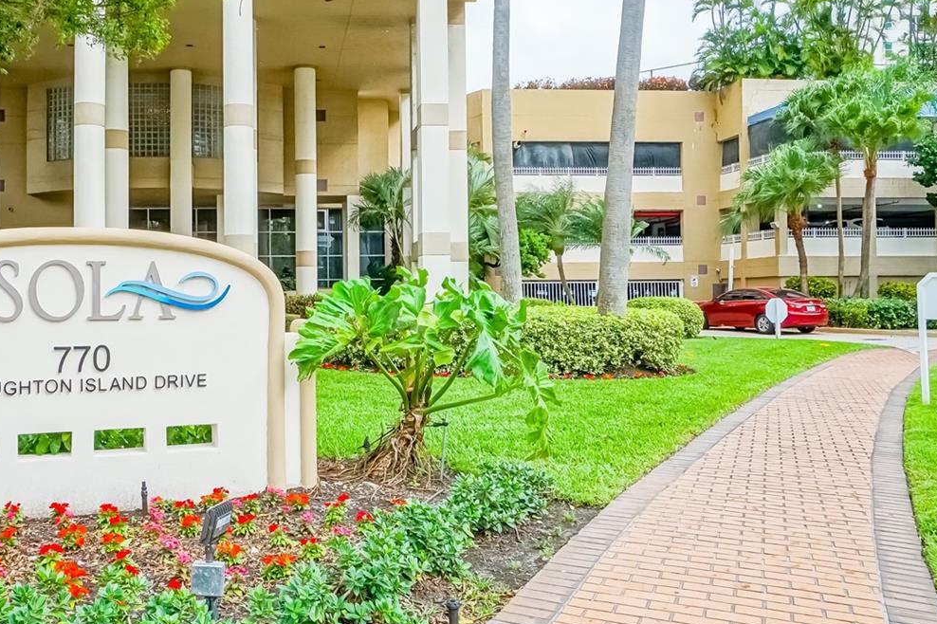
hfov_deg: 55.3
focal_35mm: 34
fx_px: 885
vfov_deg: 38.8
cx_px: 366
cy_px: 269
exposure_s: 1/400
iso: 1250
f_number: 10
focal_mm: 14
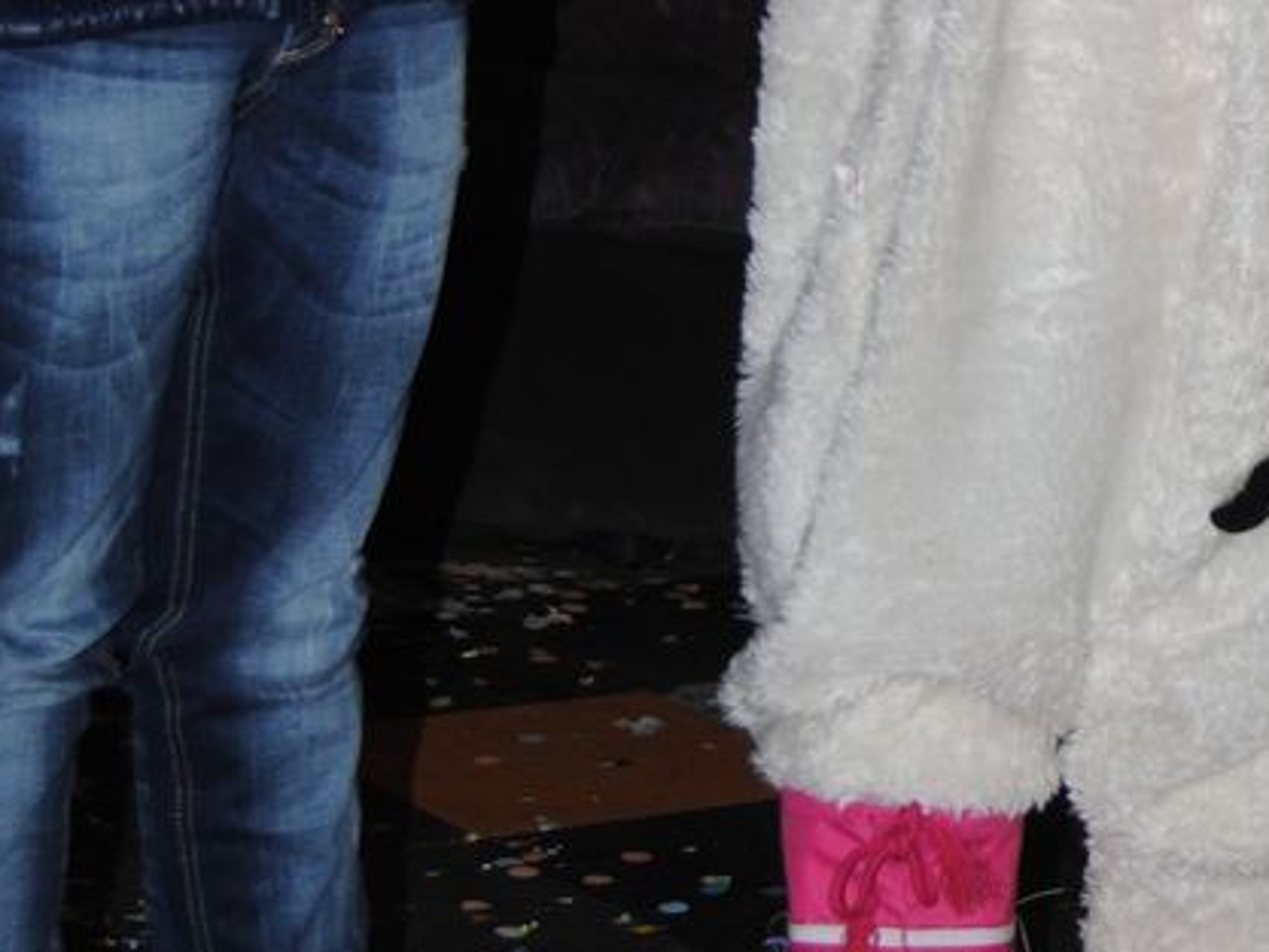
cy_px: 219
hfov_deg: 13.4
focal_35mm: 145
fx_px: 5331
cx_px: 1210
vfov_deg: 10.2
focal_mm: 35
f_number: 4.5
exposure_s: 1/60
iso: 200
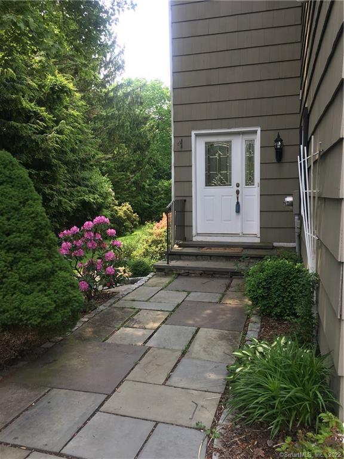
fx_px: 384
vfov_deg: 61.7
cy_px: 230
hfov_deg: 48.2
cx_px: 172
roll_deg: +0.9
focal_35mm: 29
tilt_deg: -5.2
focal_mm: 4.15
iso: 25
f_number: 2.2
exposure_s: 1/227
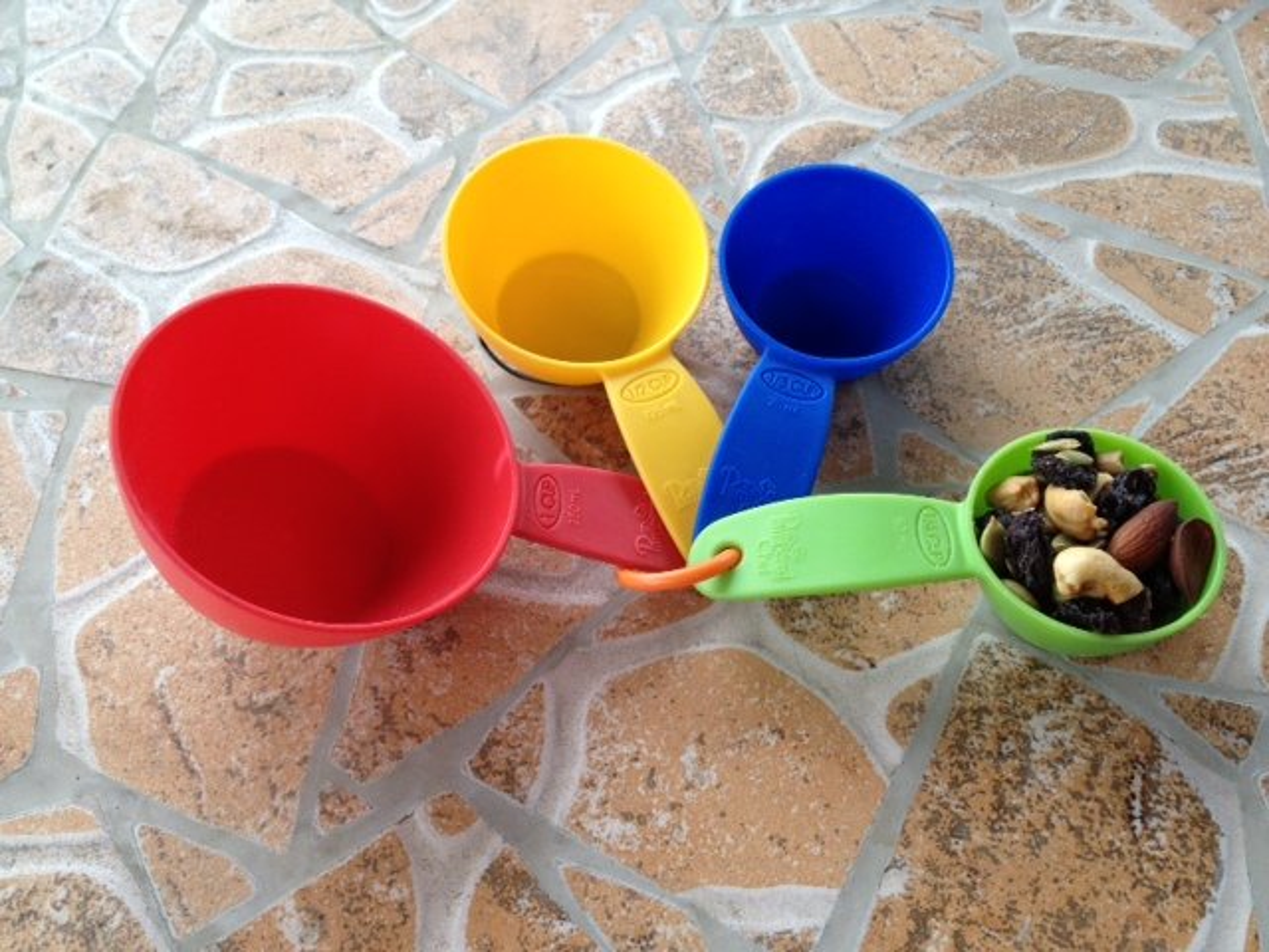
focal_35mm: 35
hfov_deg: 52.6
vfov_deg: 40.7
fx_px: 1283
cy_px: 476
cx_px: 634
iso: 64
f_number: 2.4
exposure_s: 1/60
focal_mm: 4.28
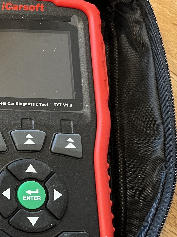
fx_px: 409
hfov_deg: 21.0
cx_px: -81
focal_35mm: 60
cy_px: 124
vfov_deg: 32.2
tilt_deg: -75.1
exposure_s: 1/33
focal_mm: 5.1
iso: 500
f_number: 1.6
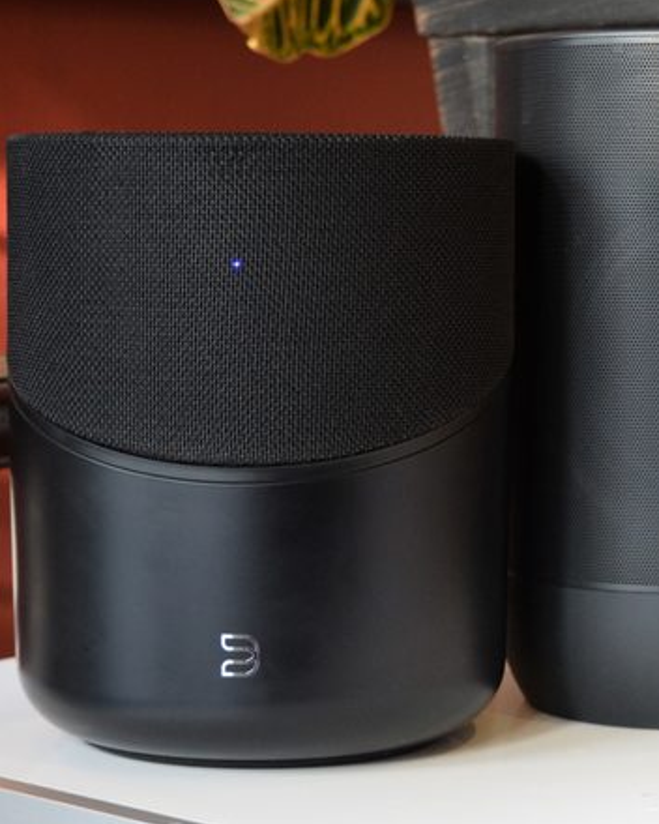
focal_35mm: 83
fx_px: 2024
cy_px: 408
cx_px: 462
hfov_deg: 18.4
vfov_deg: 23.0
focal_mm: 36
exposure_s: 1/15
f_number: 4.8
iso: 1000
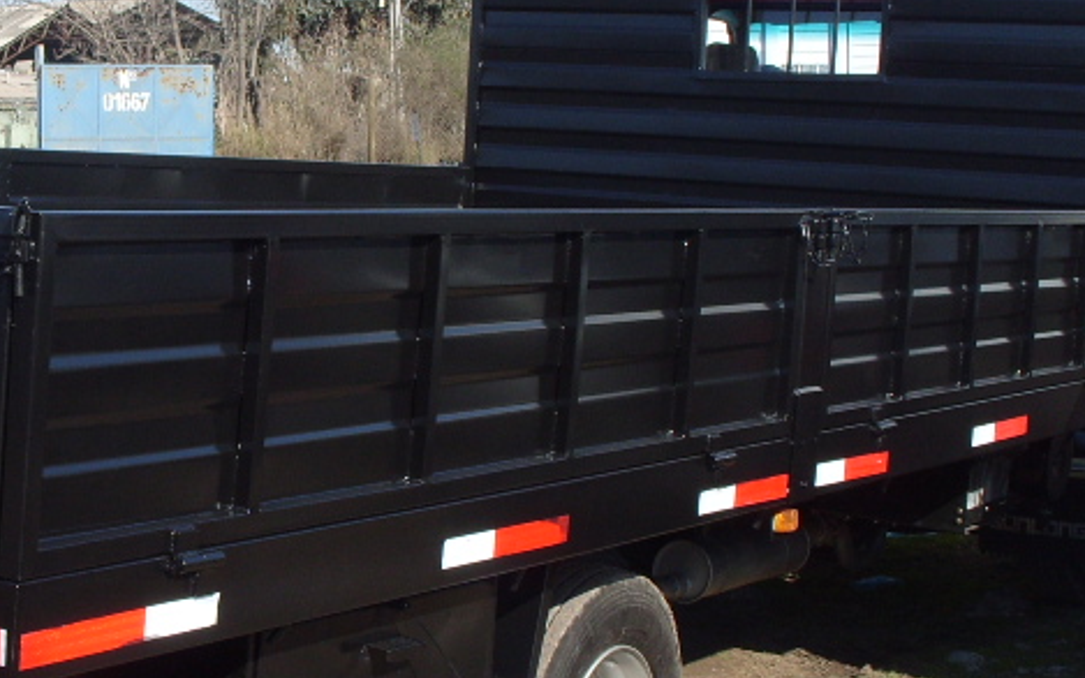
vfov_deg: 16.1
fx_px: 2395
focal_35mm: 81
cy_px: 326
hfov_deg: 24.9
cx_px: 136
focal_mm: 7.8
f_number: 5.7
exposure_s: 1/250
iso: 80
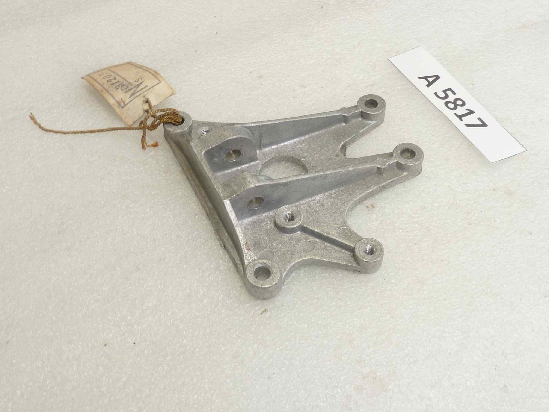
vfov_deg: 37.7
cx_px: 274
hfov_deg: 49.0
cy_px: 206
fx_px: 603
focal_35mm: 38
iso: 80
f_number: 3.3
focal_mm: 4.4
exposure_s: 1/15
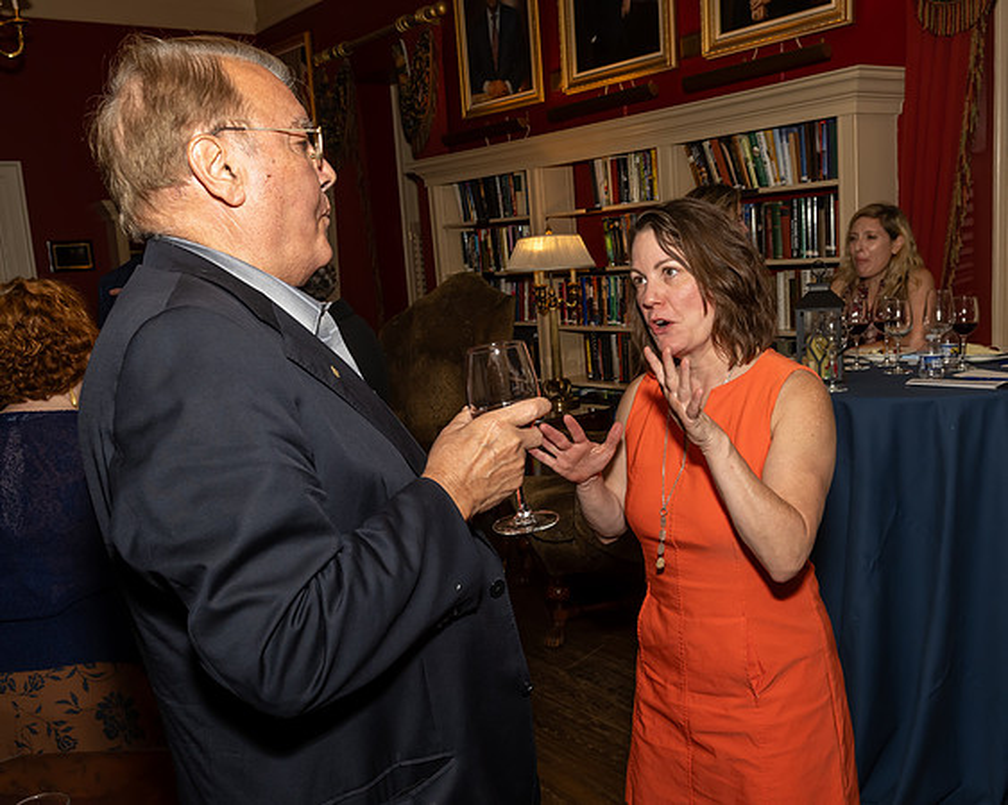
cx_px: 556
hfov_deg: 54.3
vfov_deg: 44.6
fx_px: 981
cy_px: 420
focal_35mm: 33
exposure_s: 1/250
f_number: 7.1
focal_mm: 19
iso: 500
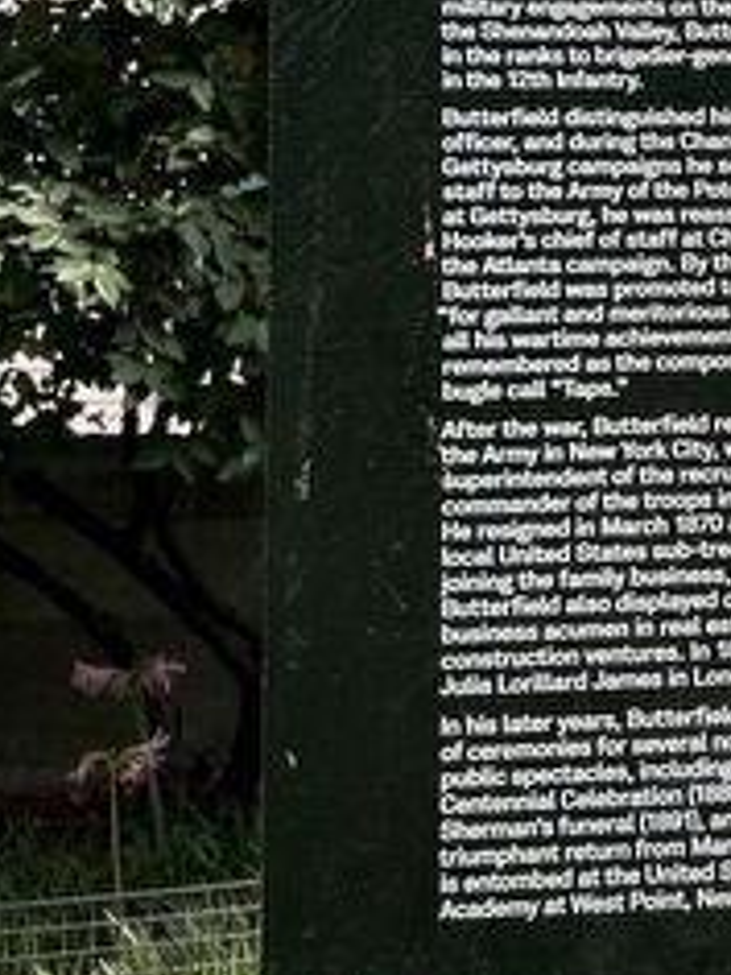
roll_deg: -2.5
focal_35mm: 88
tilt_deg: +2.7
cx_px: 1012
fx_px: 2478
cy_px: 244
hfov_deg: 15.7
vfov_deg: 22.1
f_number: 1.5
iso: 50
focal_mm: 5.7
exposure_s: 1/687
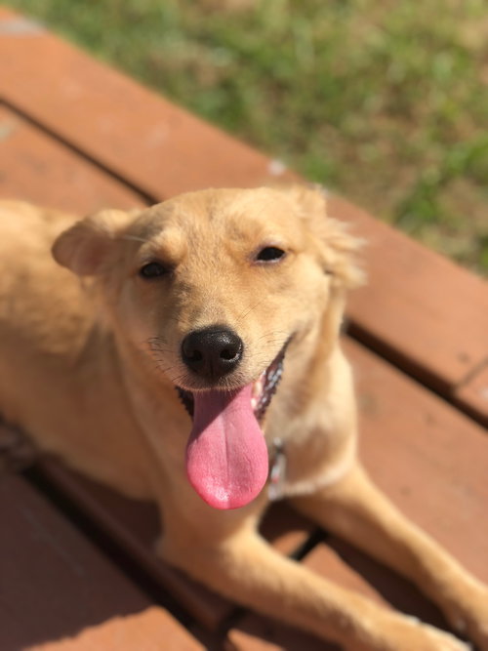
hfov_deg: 28.0
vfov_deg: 36.8
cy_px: 326
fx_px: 978
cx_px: 244
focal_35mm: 52
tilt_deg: -46.4
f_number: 2.4
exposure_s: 1/873
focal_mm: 6
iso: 16
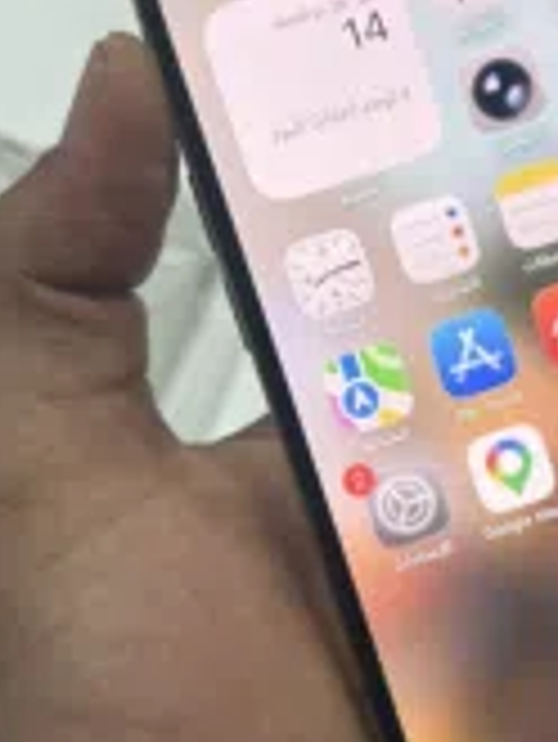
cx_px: 441
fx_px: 1352
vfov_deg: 30.7
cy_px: 391
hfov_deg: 23.0
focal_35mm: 63
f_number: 1.5
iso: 64
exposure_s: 1/120
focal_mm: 5.7
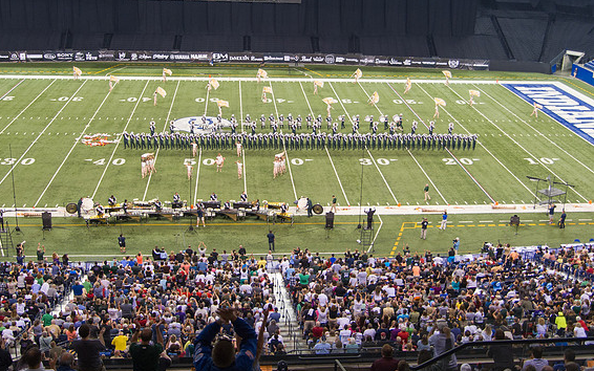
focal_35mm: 40
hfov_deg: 49.2
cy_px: 125
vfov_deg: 31.8
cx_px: 314
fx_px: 648
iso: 560
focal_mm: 24
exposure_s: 1/200
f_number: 3.5
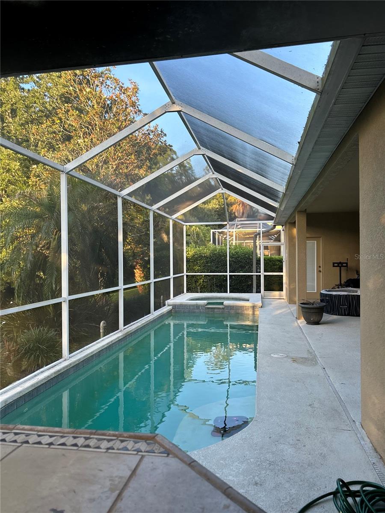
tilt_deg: -1.0
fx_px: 386
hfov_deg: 53.1
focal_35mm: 26
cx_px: 192
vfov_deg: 67.3
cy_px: 256
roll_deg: +1.2
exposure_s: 1/141
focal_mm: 5.7
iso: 32
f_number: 1.5
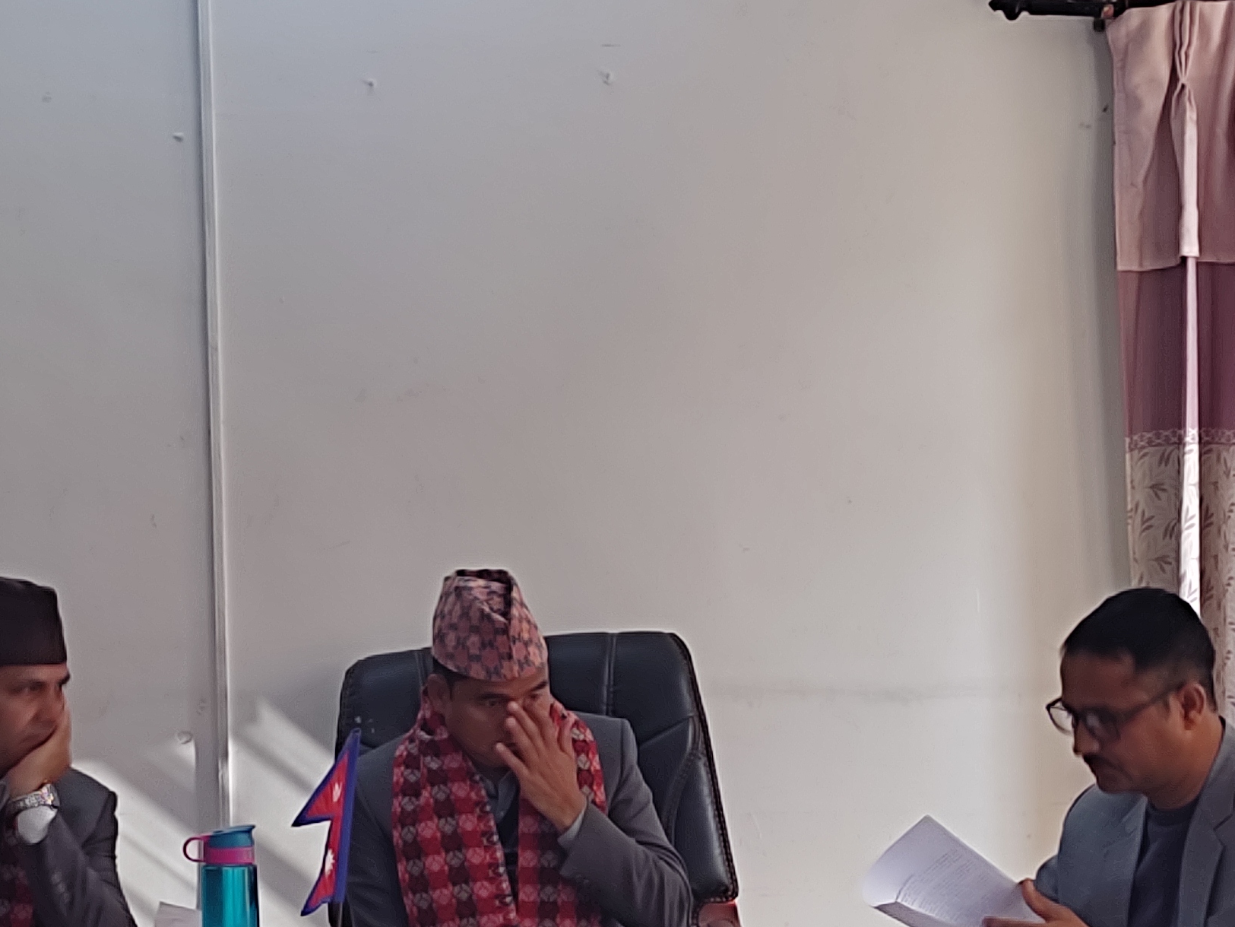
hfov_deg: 30.0
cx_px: 388
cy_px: 881
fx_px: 2284
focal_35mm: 64
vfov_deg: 22.2
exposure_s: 1/50
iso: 112
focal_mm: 4.74
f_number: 1.79
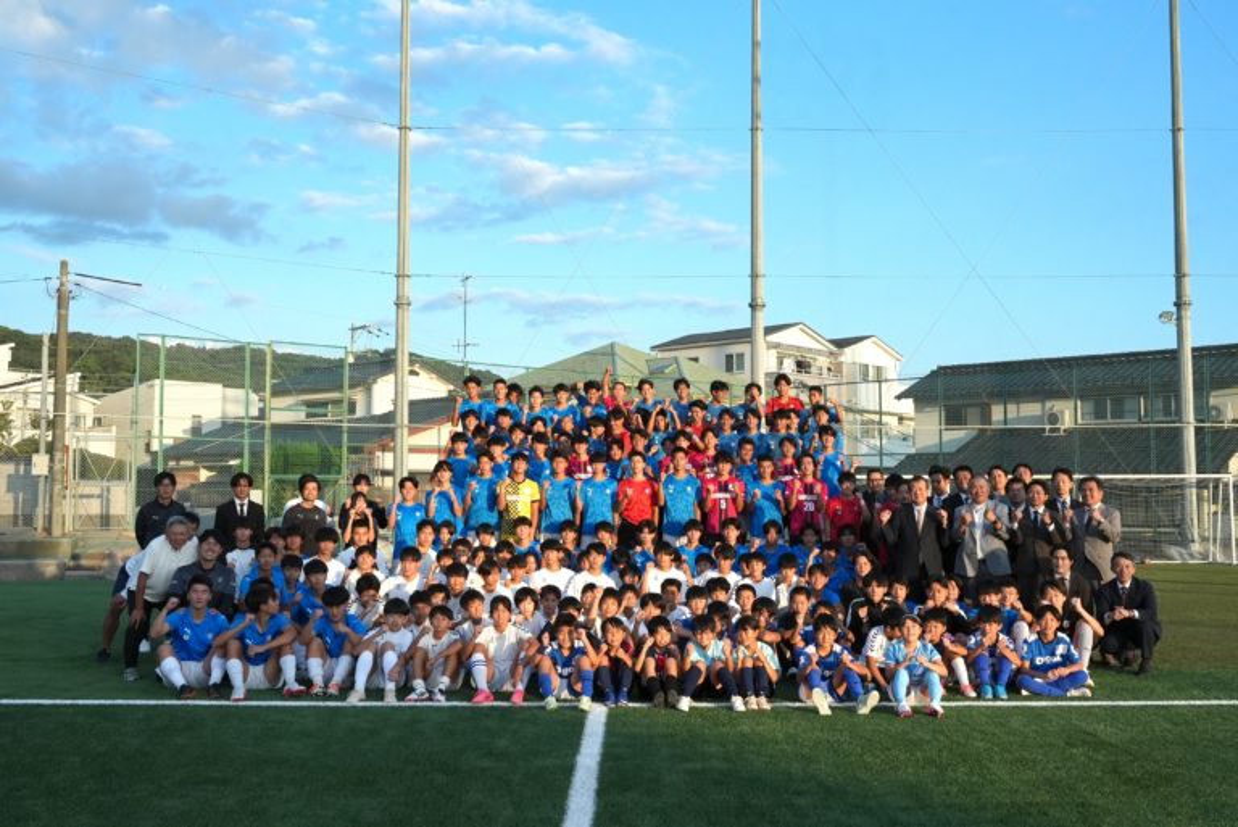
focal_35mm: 35
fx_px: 1204
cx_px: 619
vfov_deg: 37.9
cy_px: 414
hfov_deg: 54.4
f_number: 9
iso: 3200
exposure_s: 1/2500
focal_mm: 35
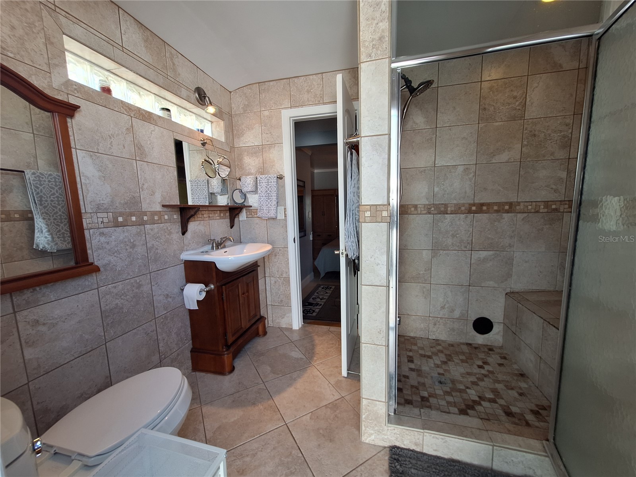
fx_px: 239
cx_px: 318
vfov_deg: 89.9
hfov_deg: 106.2
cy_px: 238
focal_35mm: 13
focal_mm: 1.74
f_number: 2.2
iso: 64
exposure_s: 1/40
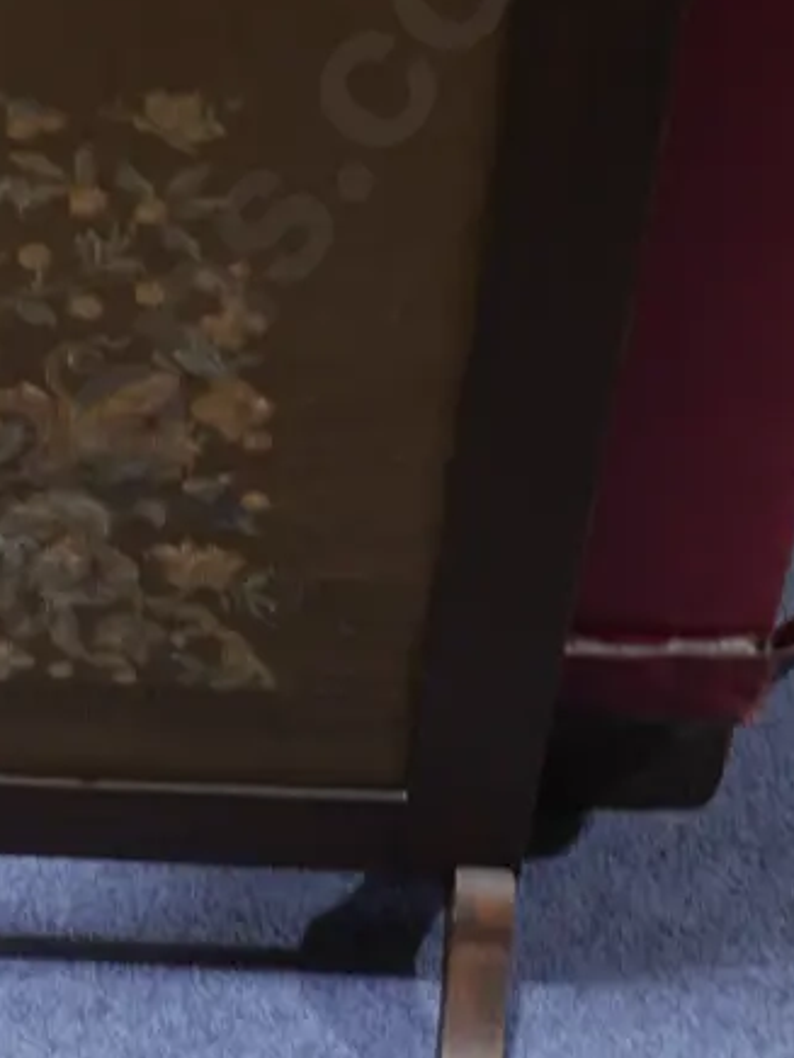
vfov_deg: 20.8
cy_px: 709
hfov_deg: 15.3
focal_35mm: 94
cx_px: -91
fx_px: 2875
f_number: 4.4
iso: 500
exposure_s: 1/60
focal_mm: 20
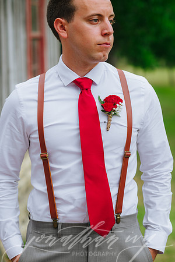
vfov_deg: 23.9
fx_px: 620
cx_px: 88
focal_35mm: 85
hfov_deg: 16.1
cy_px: 131
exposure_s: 1/400
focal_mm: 85
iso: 80
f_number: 3.5
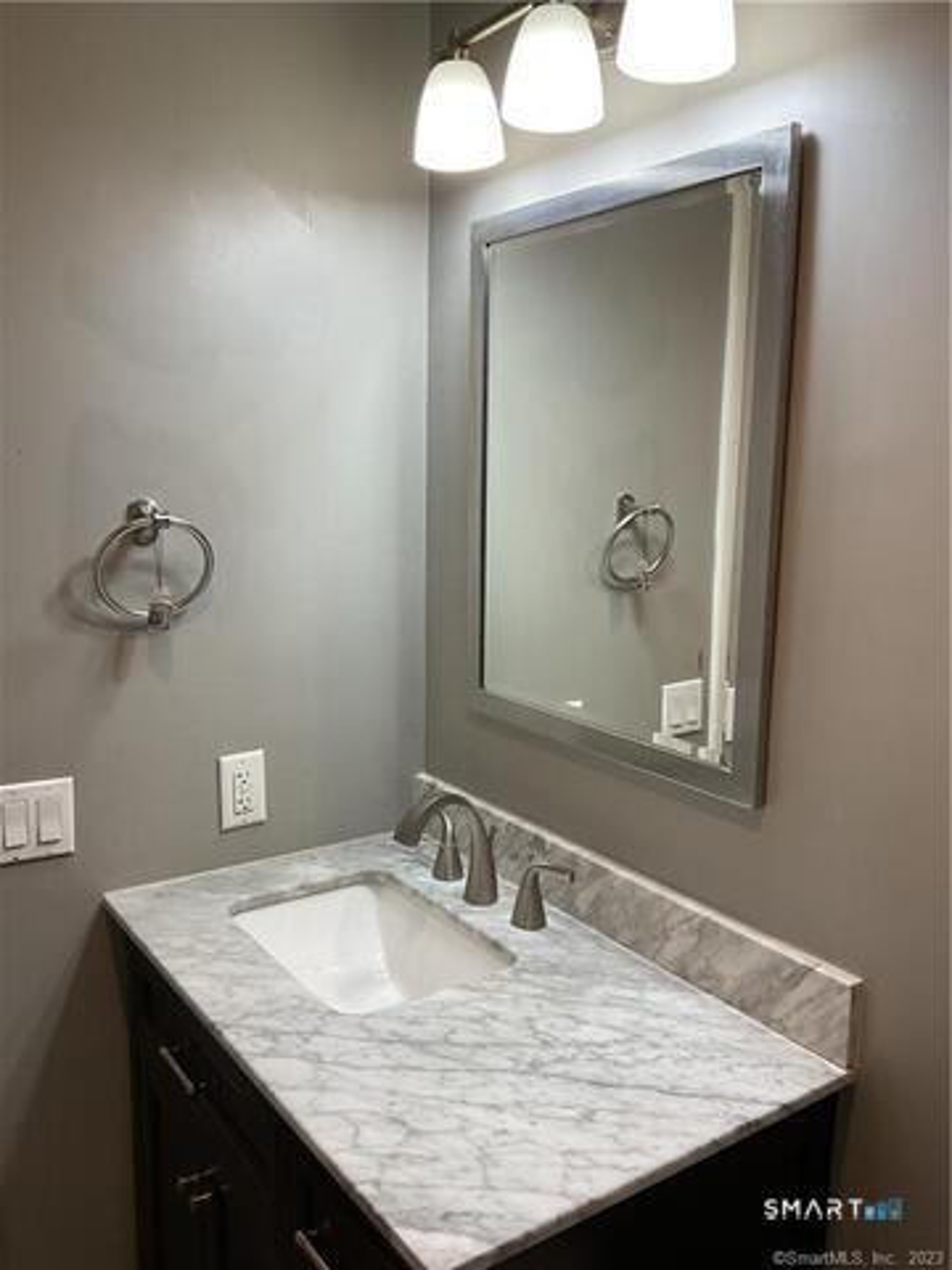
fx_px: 1063
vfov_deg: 61.7
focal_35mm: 29
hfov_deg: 48.2
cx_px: 476
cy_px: 635
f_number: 1.8
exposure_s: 1/120
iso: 64
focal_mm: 3
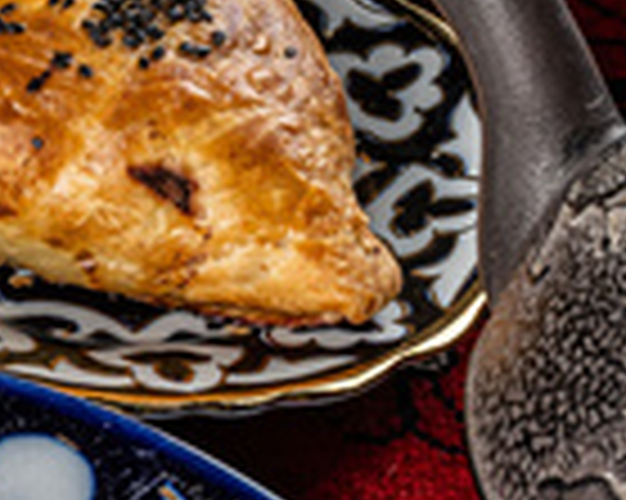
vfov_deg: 6.5
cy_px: 97
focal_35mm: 236
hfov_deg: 7.7
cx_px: -838
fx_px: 4369
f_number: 9
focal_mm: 35
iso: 200
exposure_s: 1/125
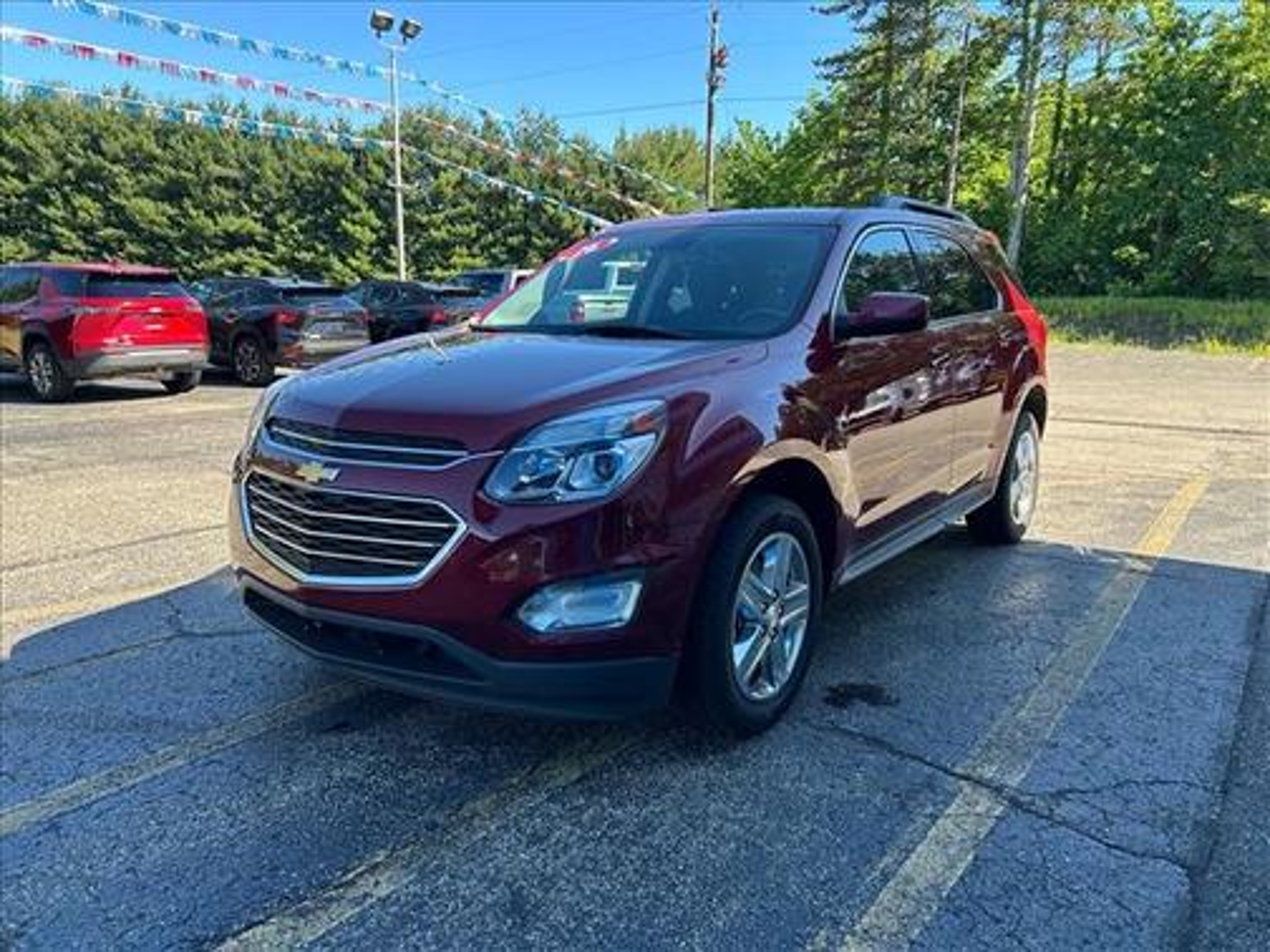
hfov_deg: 67.3
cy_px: 476
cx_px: 635
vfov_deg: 53.1
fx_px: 954
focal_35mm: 26
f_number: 1.5
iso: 50
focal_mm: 5.7
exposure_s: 1/473
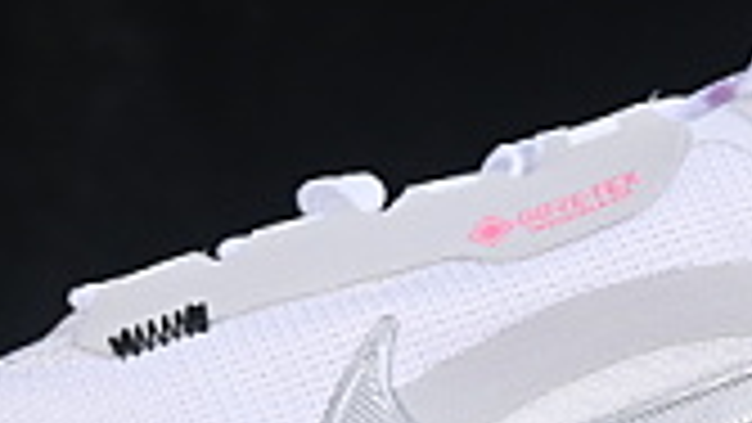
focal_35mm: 377
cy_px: 277
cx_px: 612
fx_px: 7519
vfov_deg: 3.2
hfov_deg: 5.7
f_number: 8
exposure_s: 1/80
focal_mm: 50
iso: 160
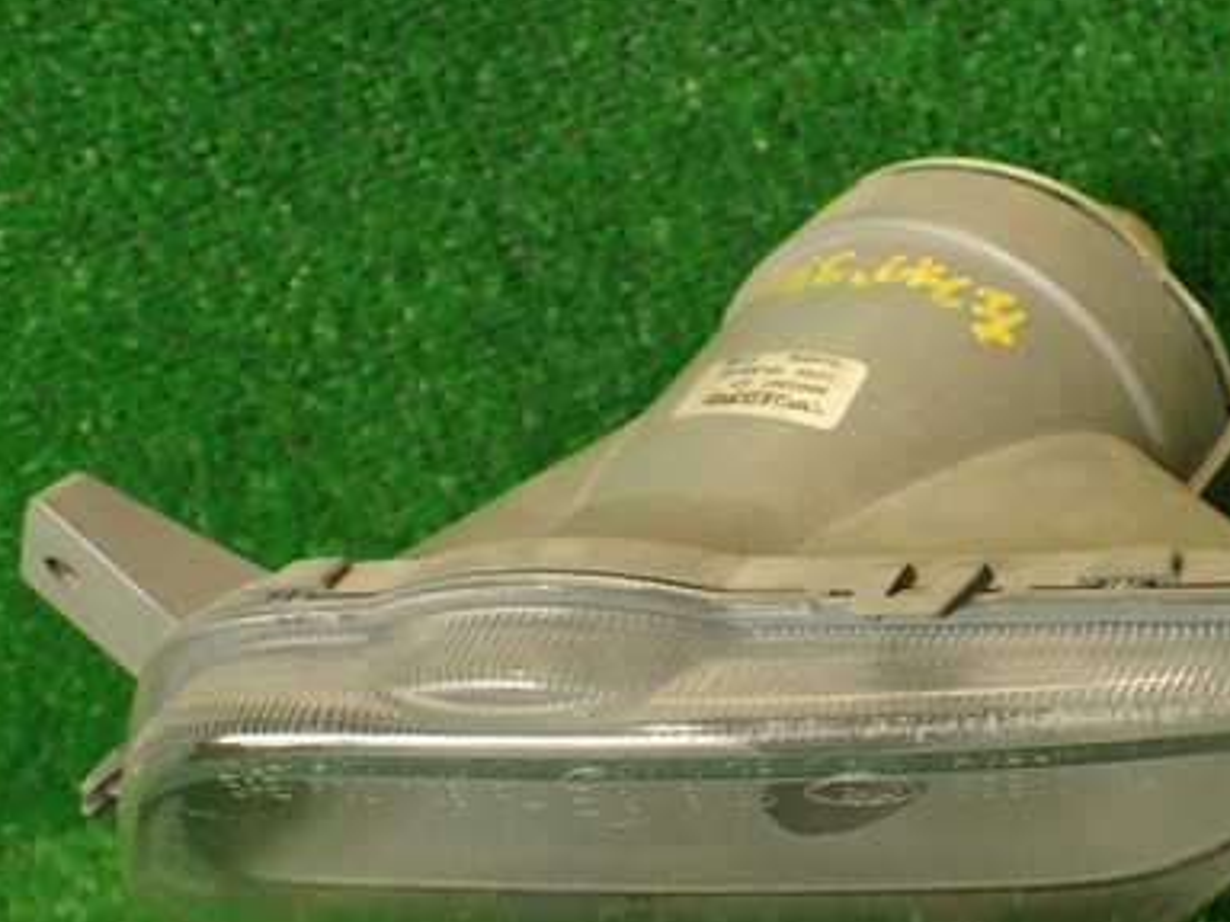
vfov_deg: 29.0
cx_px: 894
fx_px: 1777
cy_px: 592
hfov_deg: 37.4
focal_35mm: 50
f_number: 2.4
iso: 200
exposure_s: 1/50
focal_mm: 5.79
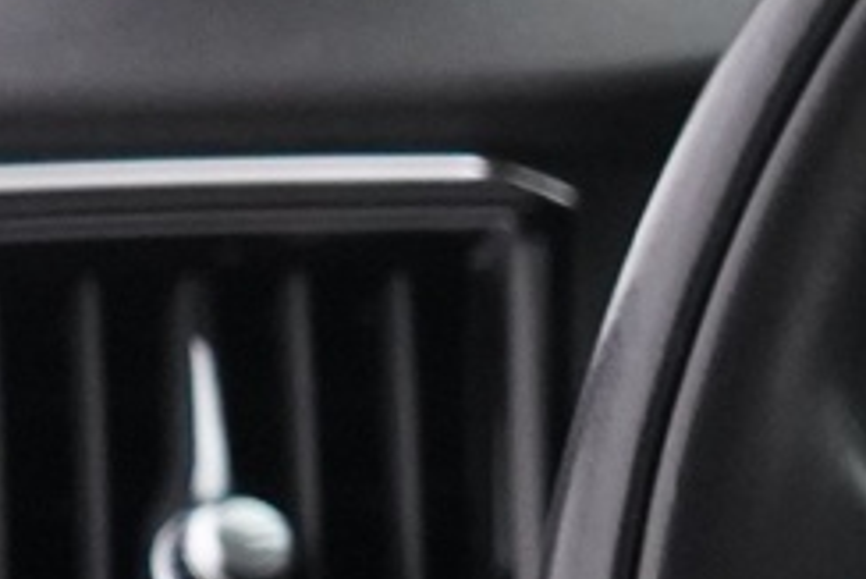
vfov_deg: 6.6
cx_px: 2243
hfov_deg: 8.8
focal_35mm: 206
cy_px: 789
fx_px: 4958
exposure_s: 1/60
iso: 5000
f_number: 3.5
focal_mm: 31
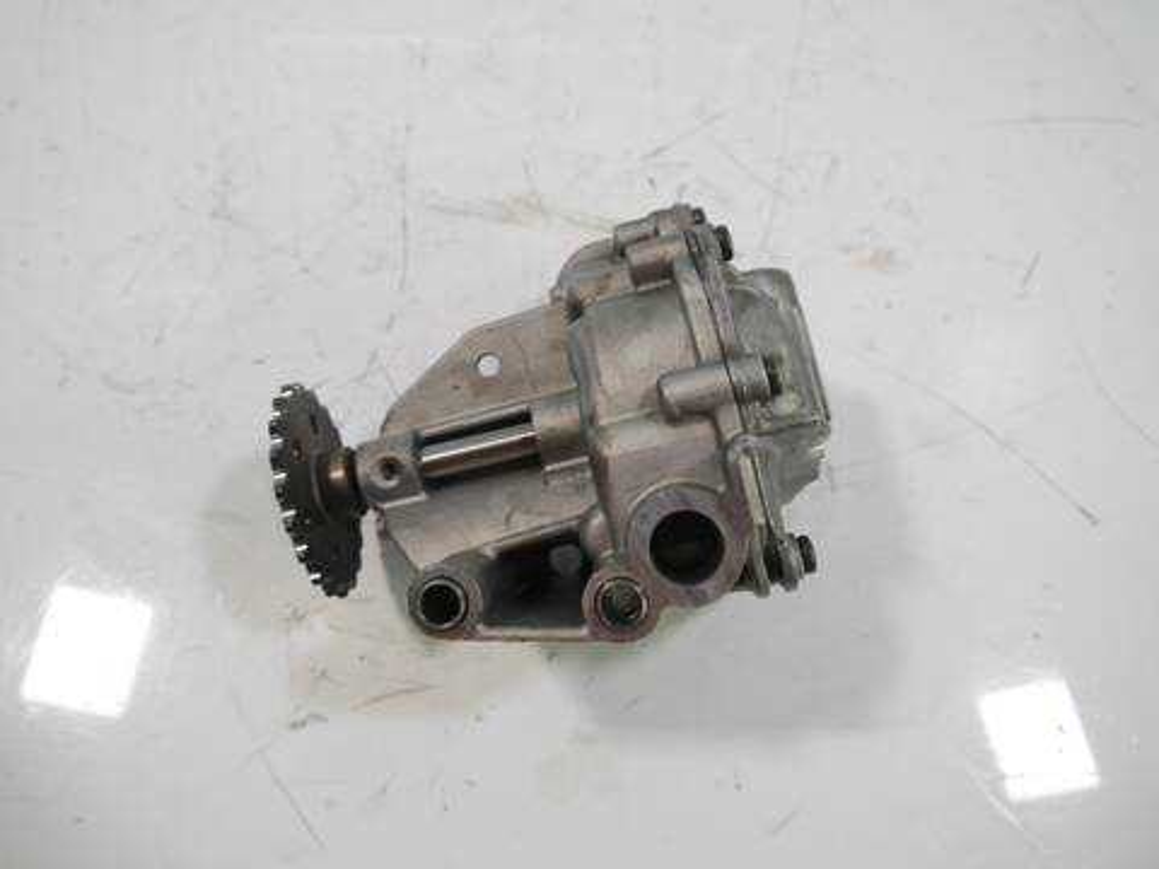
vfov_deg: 46.8
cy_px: 434
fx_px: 1004
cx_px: 580
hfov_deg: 60.0
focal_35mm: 30
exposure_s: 1/125
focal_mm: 15
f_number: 3.5
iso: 800
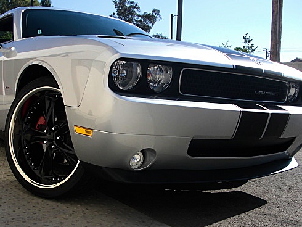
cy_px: 135
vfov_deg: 30.8
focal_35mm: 47
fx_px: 410
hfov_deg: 40.3
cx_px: 126
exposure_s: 1/800
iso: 50
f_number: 2.8
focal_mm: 6.3
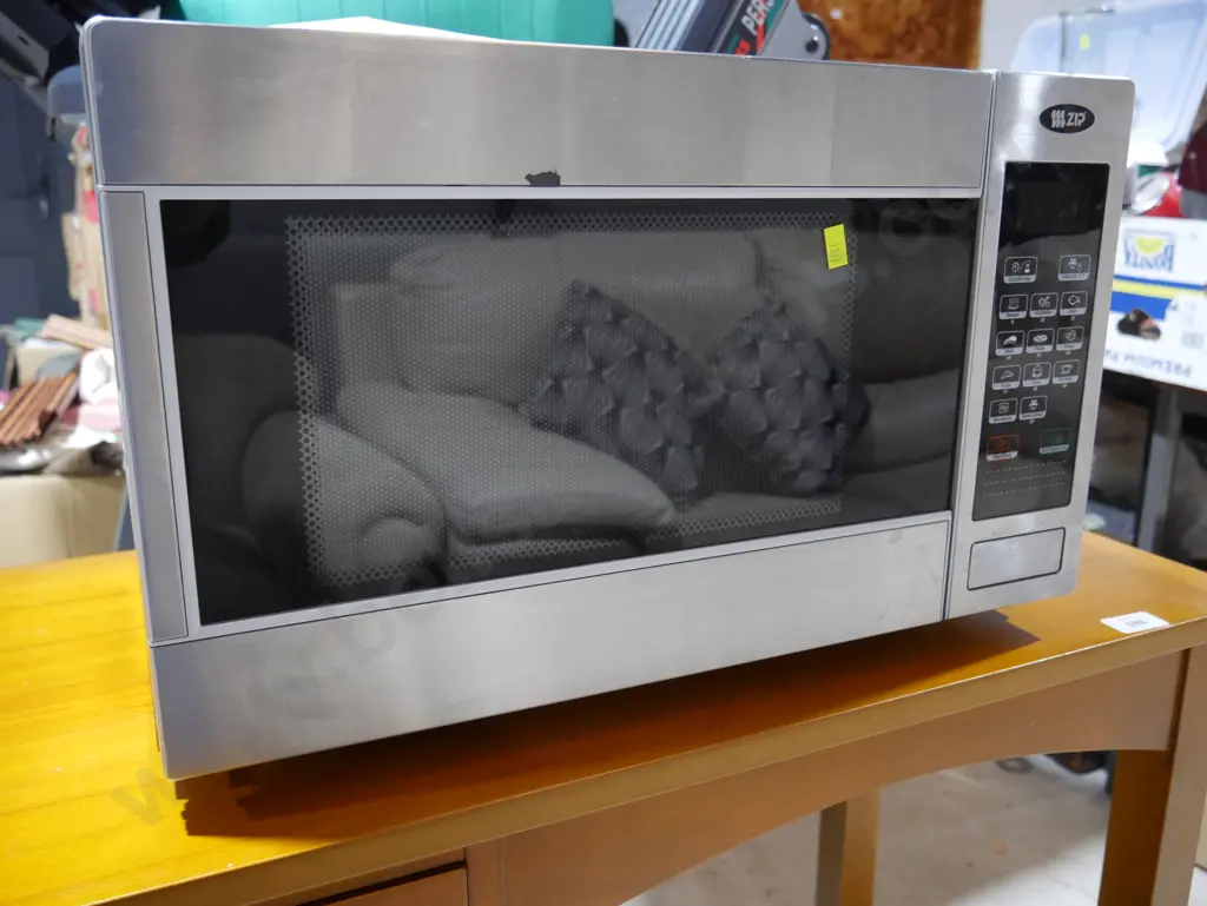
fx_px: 1047
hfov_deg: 59.9
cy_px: 453
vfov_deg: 46.8
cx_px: 604
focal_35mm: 30
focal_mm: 15
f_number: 3.6
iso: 1000
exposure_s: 1/60
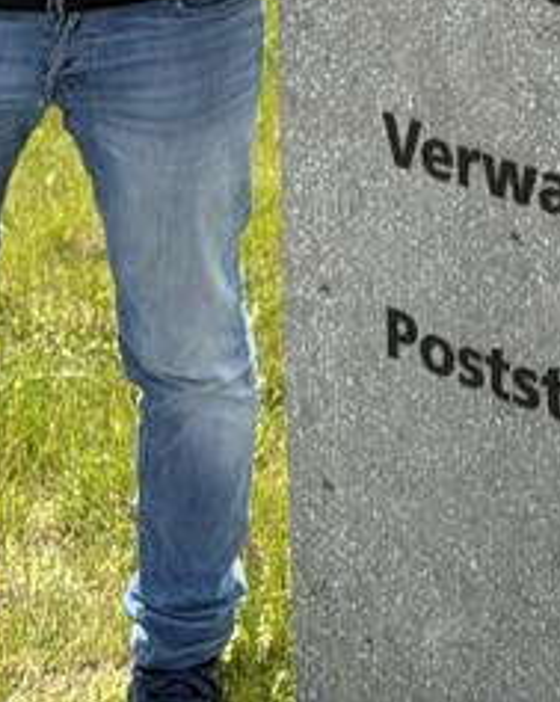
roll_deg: -0.3
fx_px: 2055
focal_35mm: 99
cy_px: -406
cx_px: 877
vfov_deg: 17.2
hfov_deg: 14.3
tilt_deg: -9.5
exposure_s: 1/3021
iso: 100
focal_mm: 6.76
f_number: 1.78
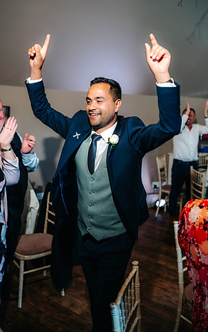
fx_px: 326
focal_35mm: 36
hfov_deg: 35.3
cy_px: 167
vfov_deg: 54.0
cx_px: 98
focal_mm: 35
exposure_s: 1/200
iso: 640
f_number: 2.5
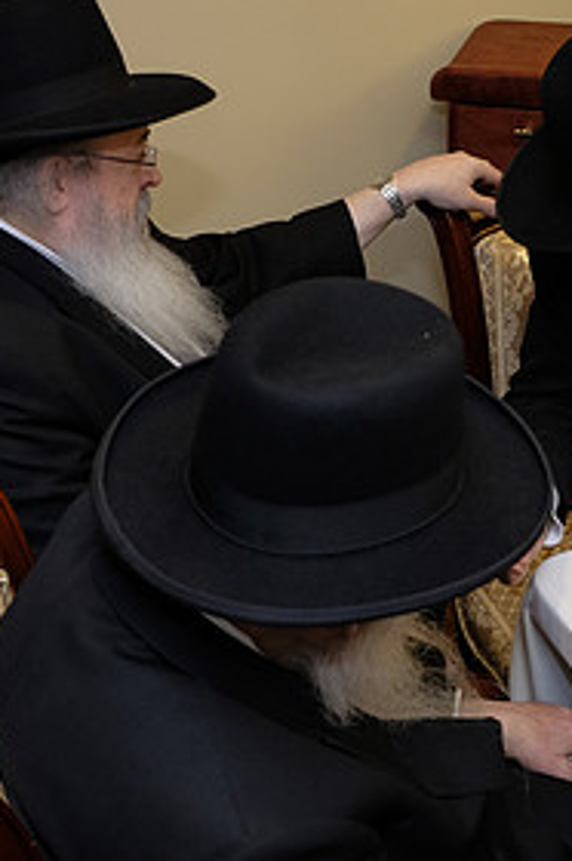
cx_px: 394
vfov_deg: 35.7
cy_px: 411
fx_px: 1338
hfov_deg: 24.0
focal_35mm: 56
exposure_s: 1/180
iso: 800
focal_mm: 18
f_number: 2.8
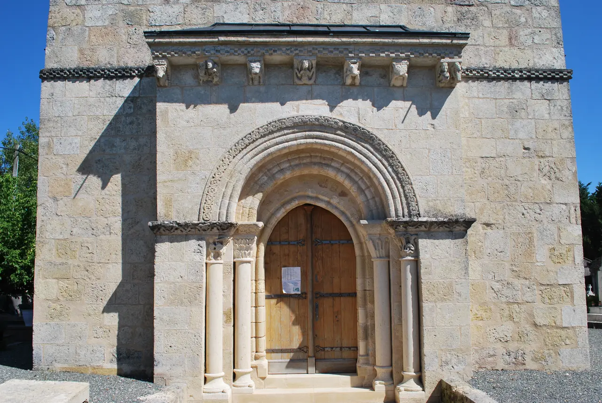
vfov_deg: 43.7
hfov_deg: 61.9
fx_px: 502
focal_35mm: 30
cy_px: 202
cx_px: 301
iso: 100
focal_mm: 20
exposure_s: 1/320
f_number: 9
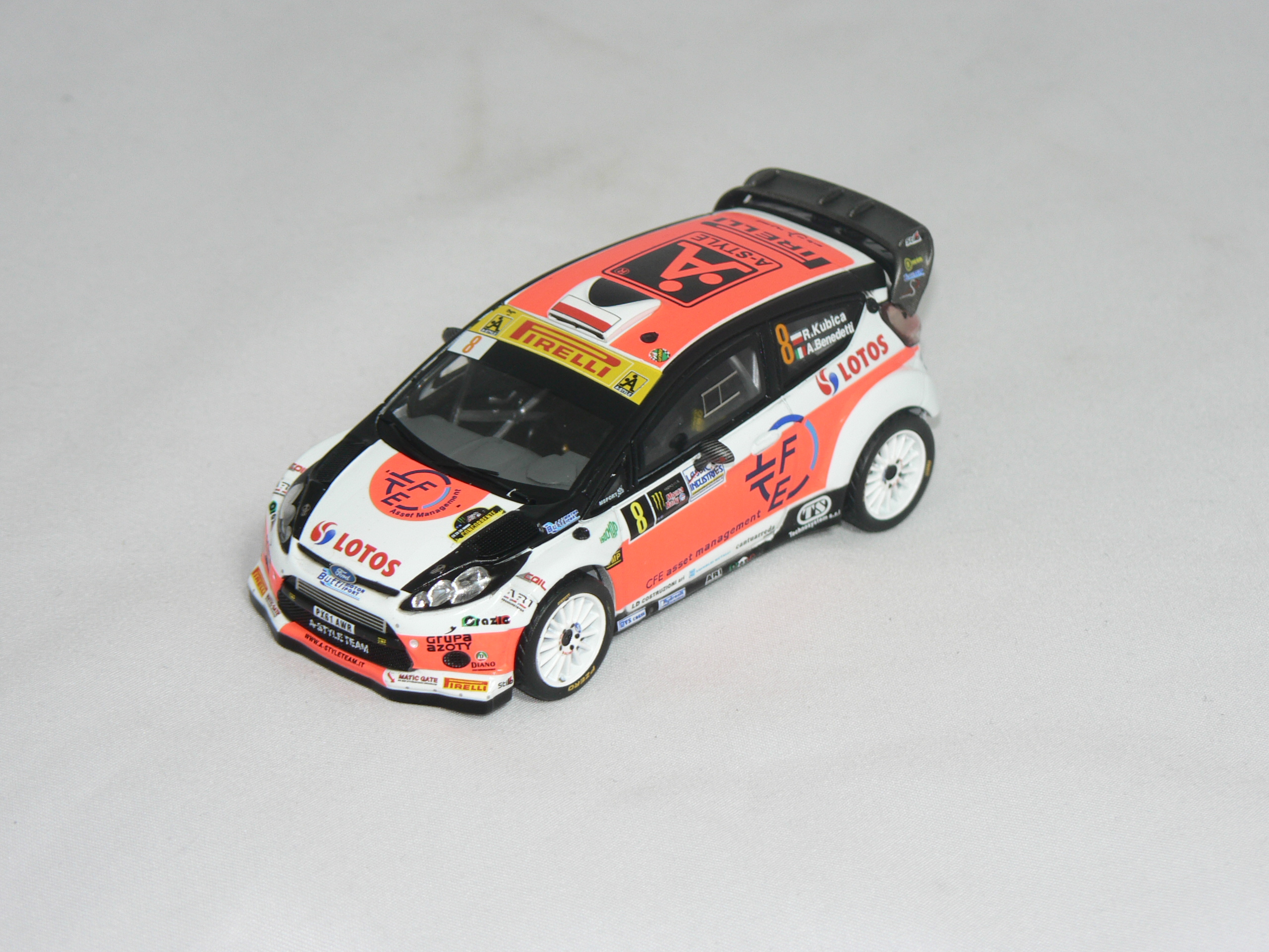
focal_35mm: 151
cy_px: 476
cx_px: 634
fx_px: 5536
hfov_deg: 13.1
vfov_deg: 9.8
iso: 80
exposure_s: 1/60
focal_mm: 25.1
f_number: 3.3
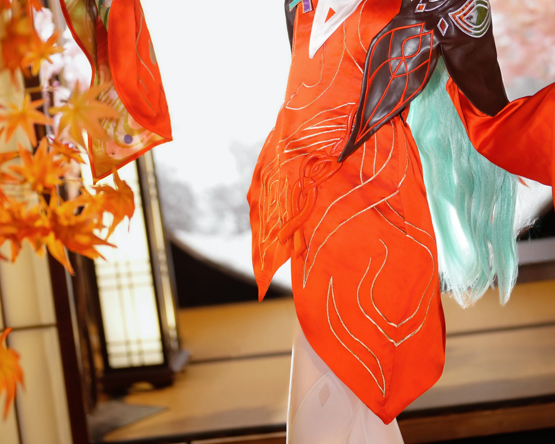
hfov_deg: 18.1
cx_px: 343
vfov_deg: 14.5
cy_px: 99
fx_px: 1741
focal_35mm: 106
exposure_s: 1/200
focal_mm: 50
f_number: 1.3
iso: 200
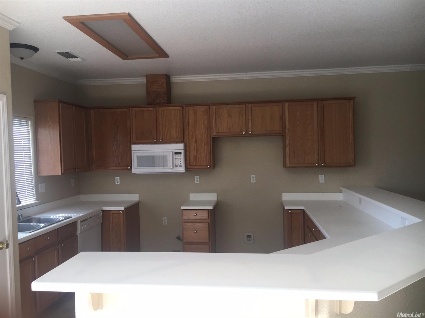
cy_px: 159
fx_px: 356
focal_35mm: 29
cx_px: 212
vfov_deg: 48.2
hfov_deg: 61.7
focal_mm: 4.15
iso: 32
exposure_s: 1/120
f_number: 2.2
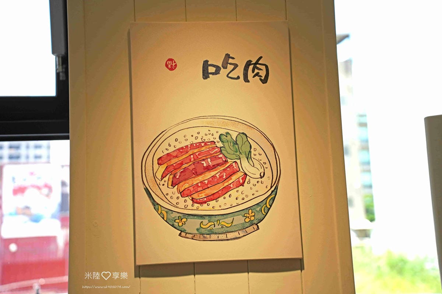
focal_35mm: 54
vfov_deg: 25.1
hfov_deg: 36.9
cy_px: 147
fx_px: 663
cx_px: 221
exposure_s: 1/2000
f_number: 3.2
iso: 500
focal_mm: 54
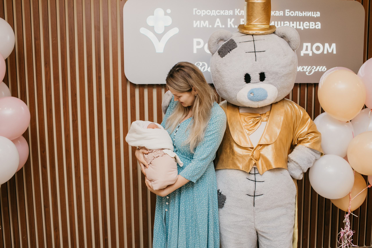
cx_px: 186
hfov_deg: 53.7
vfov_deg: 37.3
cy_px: 124
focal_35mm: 36
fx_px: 368
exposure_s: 1/160
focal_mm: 35
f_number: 4
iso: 400
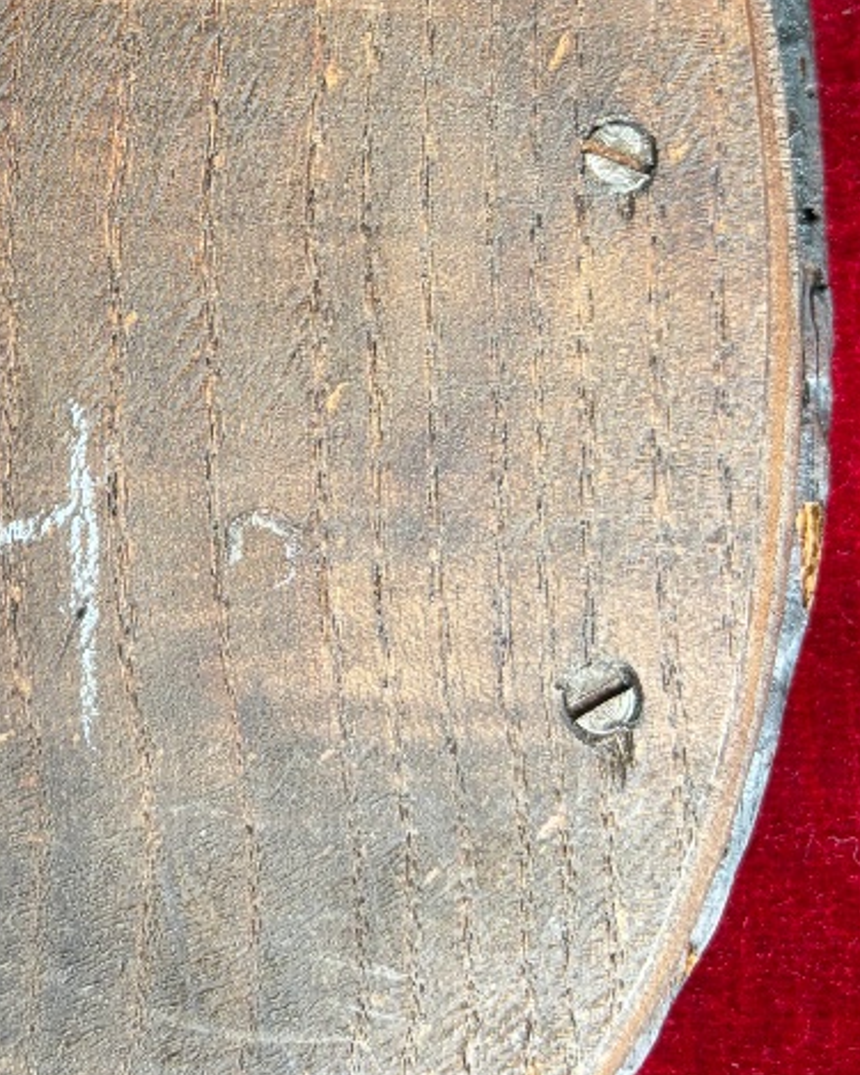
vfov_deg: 28.3
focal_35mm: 65
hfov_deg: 22.2
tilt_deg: -81.1
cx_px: -89
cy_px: 170
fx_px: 2069
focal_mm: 5.96
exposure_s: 1/106
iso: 125
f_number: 1.6
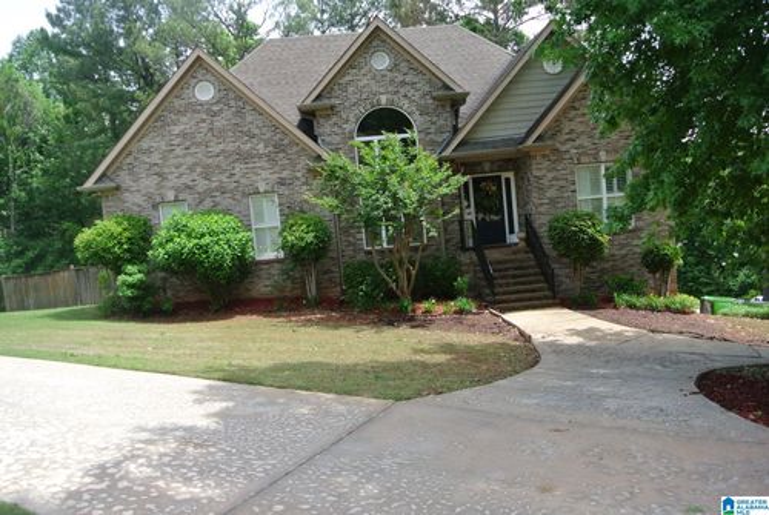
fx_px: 642
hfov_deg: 61.9
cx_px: 384
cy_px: 258
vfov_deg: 43.7
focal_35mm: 30
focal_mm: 11.4
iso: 100
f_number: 4
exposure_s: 1/320
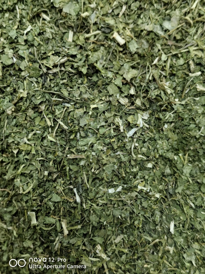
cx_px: 102
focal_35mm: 54
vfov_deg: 35.5
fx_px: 426
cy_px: 137
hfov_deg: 27.0
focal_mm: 5.72
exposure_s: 1/100
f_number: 1.4
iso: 200
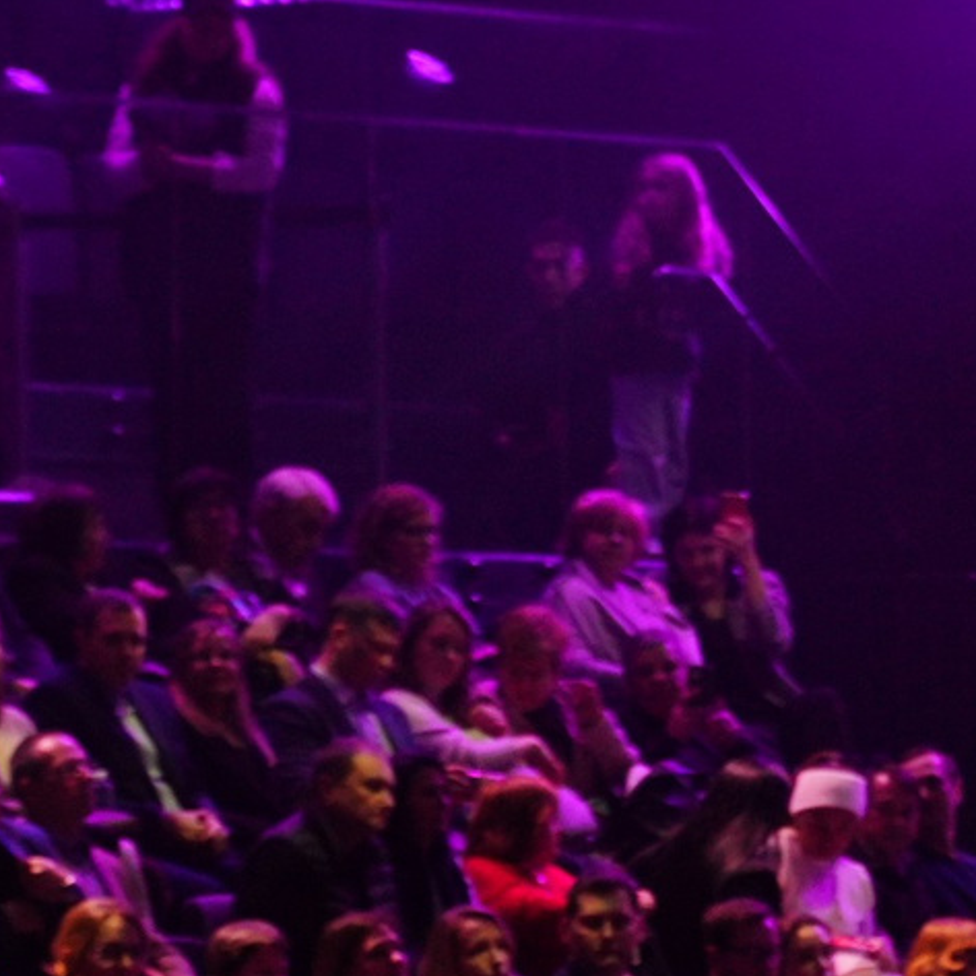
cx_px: 1991
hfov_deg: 3.4
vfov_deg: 3.4
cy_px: 901
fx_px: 16428
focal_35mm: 515
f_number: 4.5
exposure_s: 1/160
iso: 500
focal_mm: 75
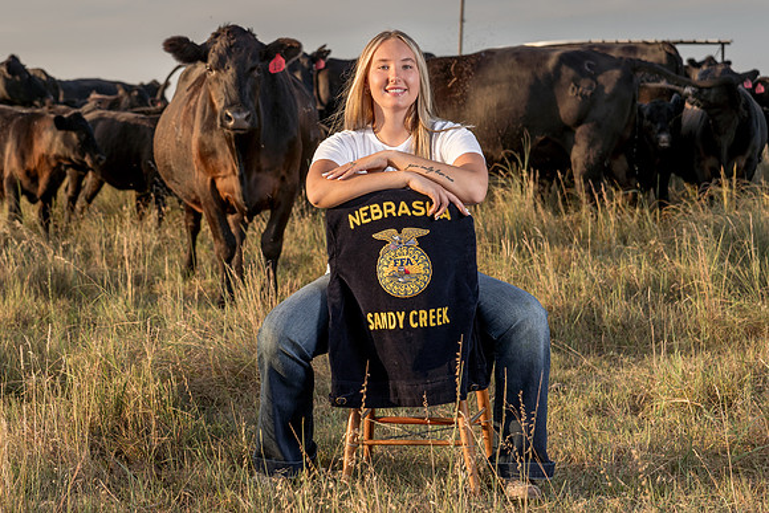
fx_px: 1496
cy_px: 256
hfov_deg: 28.8
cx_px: 384
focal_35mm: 70
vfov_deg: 19.5
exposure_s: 1/160
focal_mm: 70
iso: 100
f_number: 5.6
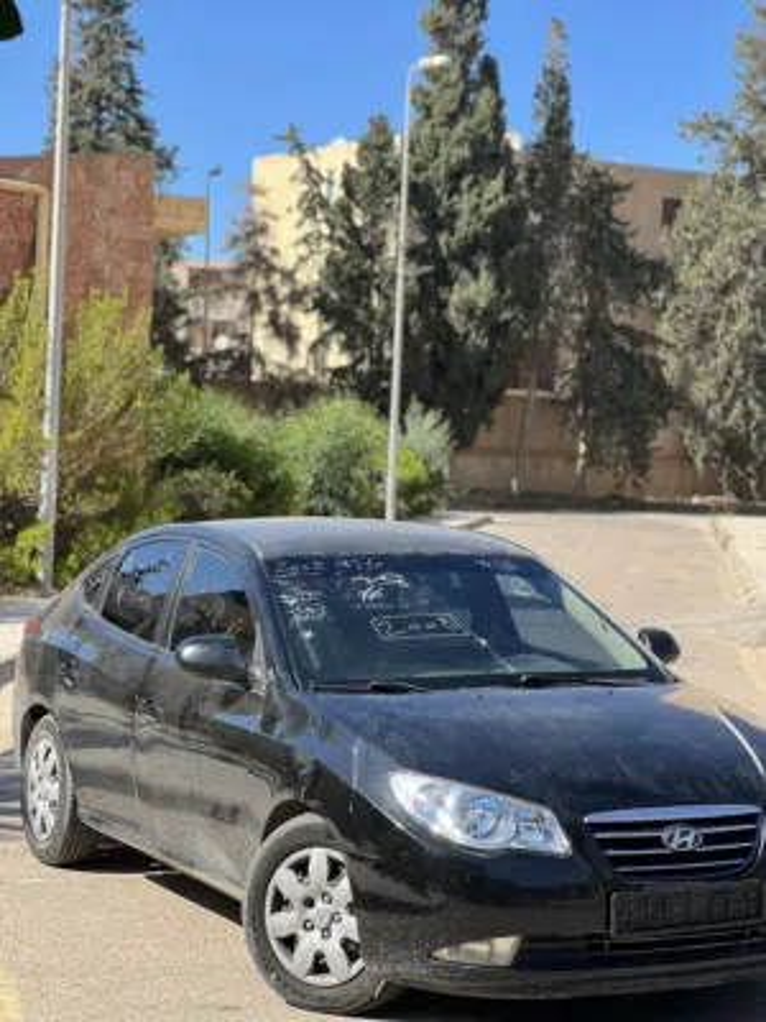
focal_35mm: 77
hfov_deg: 19.1
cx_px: 383
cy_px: 511
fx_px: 2272
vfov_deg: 25.3
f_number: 2.8
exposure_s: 1/355
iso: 32
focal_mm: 9
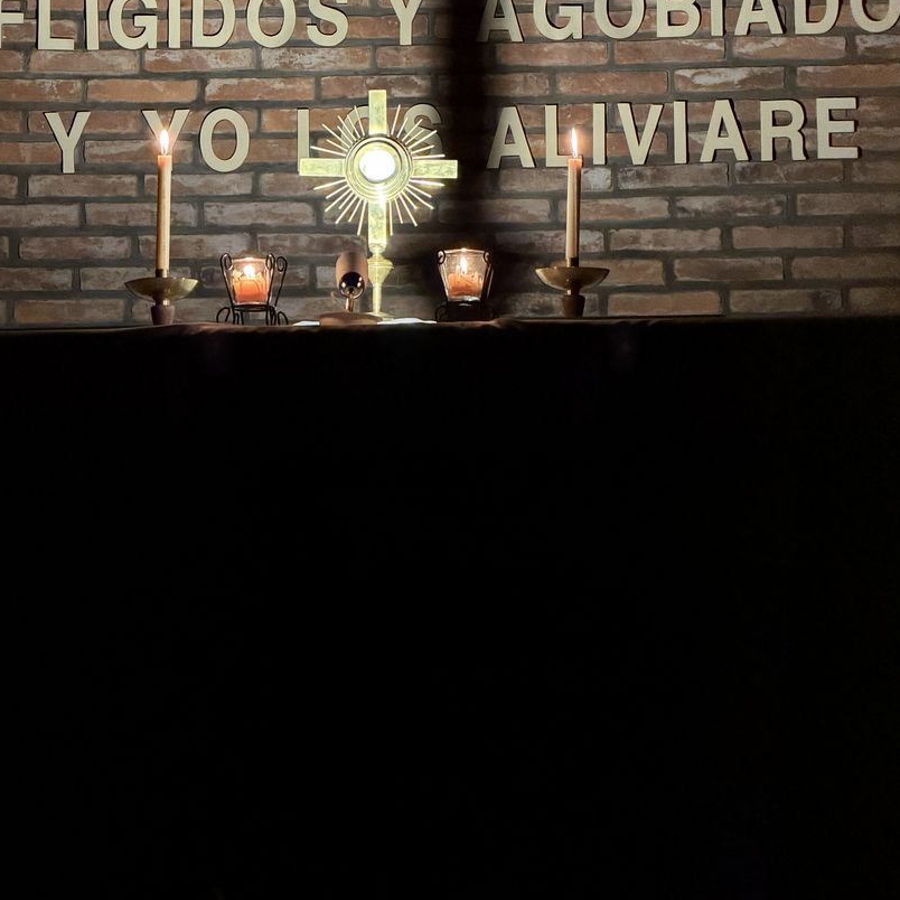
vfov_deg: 11.6
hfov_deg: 11.6
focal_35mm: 150
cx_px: 386
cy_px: 240
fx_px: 4412
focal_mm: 16.89
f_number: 2.8
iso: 640
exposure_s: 1/33
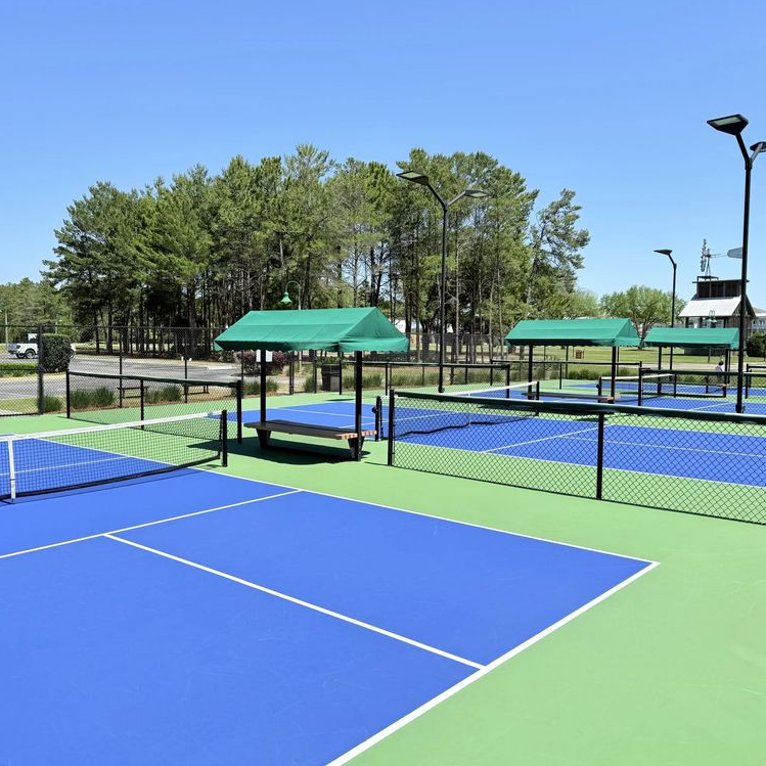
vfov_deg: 55.6
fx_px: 726
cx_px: 308
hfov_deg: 55.2
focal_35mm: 29
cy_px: 381
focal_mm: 6.76
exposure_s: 1/4673
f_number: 1.78
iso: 80
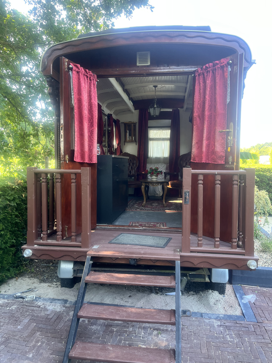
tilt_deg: -3.8
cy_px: 182
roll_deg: +0.8
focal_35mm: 26
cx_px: 136
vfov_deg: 67.3
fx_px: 272
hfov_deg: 53.1
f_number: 1.6
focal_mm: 5.1
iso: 80
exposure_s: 1/121
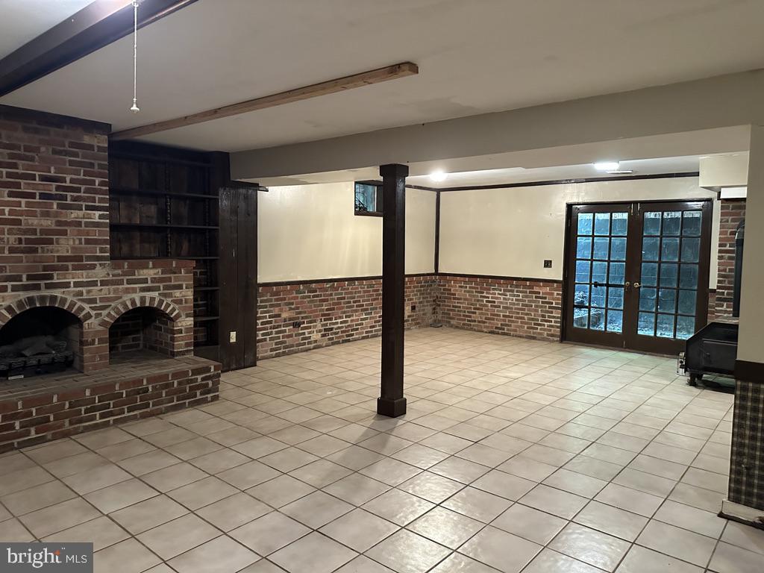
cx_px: 382
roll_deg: -1.1
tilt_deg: -2.4
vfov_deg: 56.8
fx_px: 530
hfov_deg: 71.6
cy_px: 286
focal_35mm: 24
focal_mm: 6.86
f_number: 1.78
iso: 800
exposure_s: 1/40
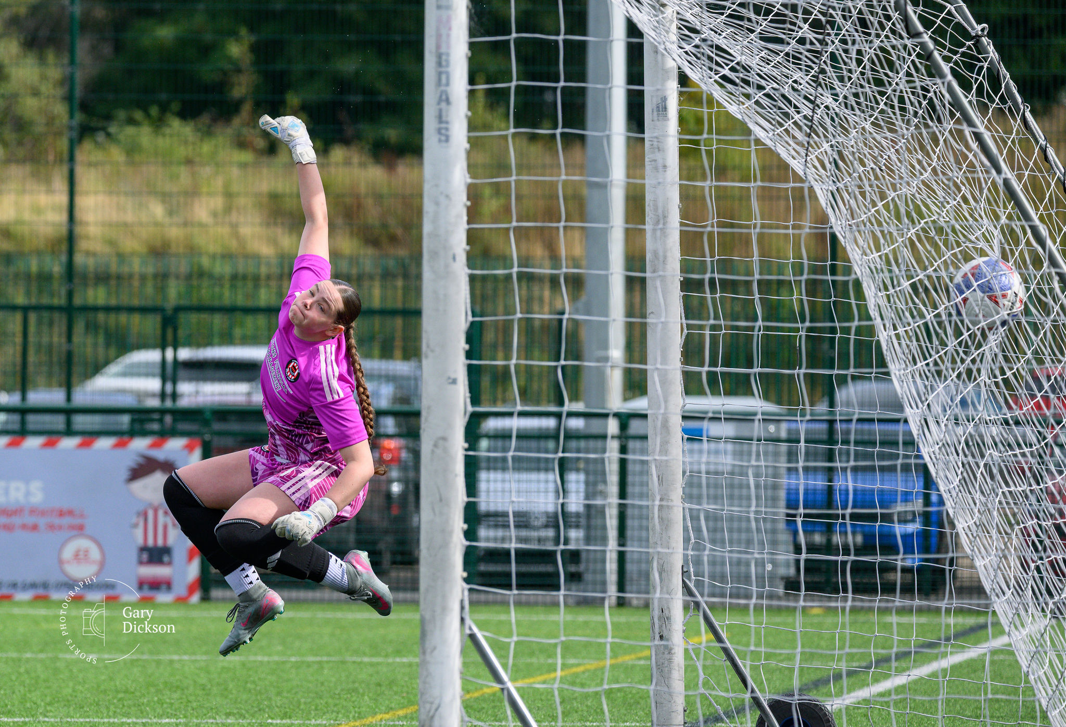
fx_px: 10869
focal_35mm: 365
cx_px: 273
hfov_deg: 5.6
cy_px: 388
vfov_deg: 3.8
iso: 560
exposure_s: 1/1600
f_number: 5
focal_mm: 240
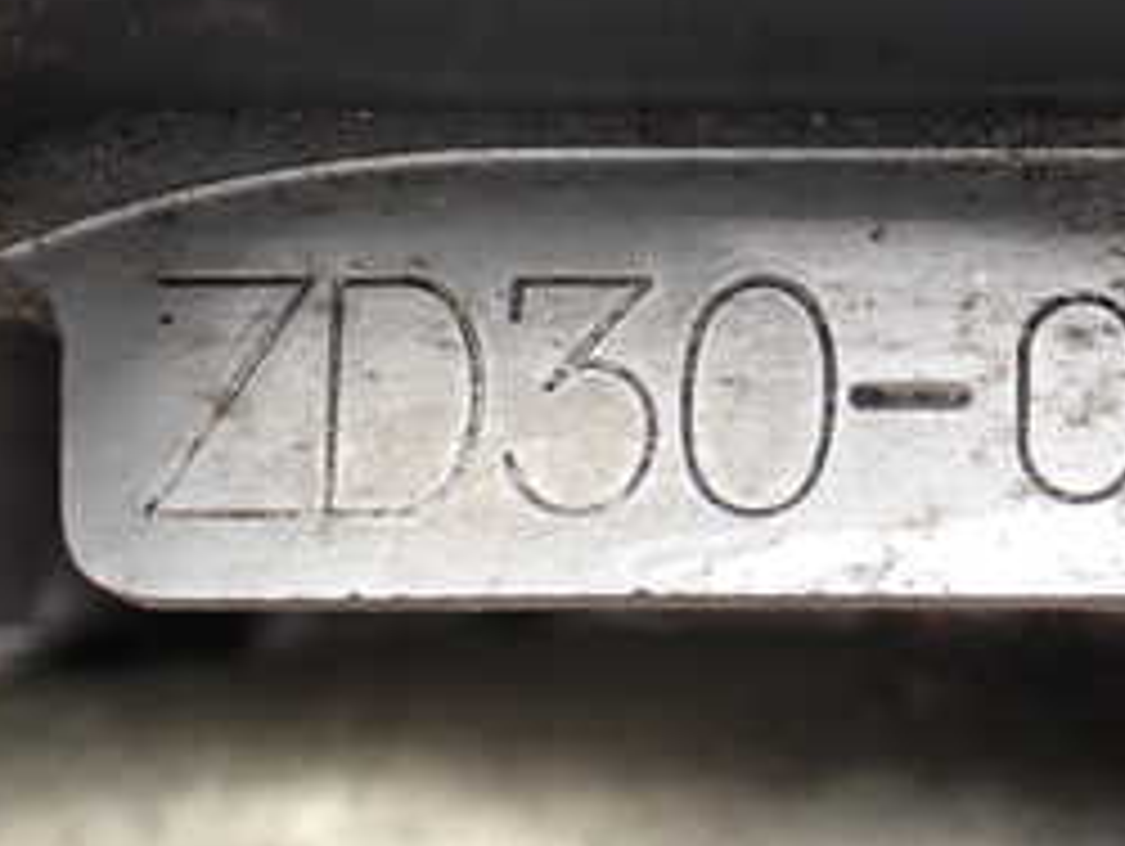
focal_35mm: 72
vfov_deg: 20.3
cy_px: 220
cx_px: 1220
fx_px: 2342
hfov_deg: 25.2
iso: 125
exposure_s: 1/125
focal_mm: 5.4
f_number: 2.3
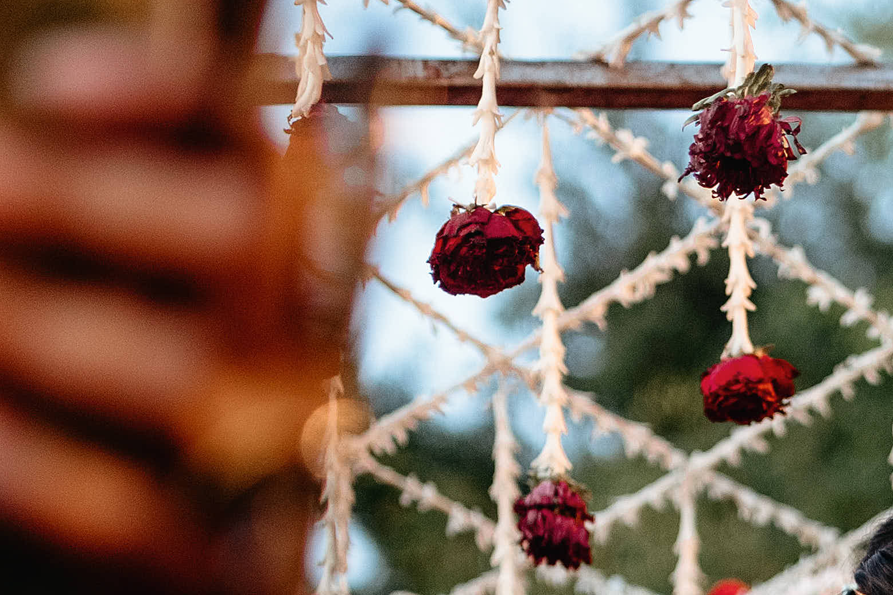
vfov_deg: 9.7
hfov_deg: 14.6
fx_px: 3348
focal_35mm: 135
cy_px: 1036
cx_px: 1111
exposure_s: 1/250
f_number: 1.4
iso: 640
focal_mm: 35
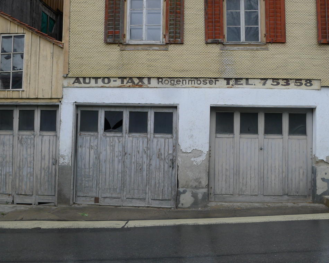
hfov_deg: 47.9
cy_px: 125
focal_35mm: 38
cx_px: 180
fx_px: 370
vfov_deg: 39.1
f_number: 2.5
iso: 80
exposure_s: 1/100
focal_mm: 6.8
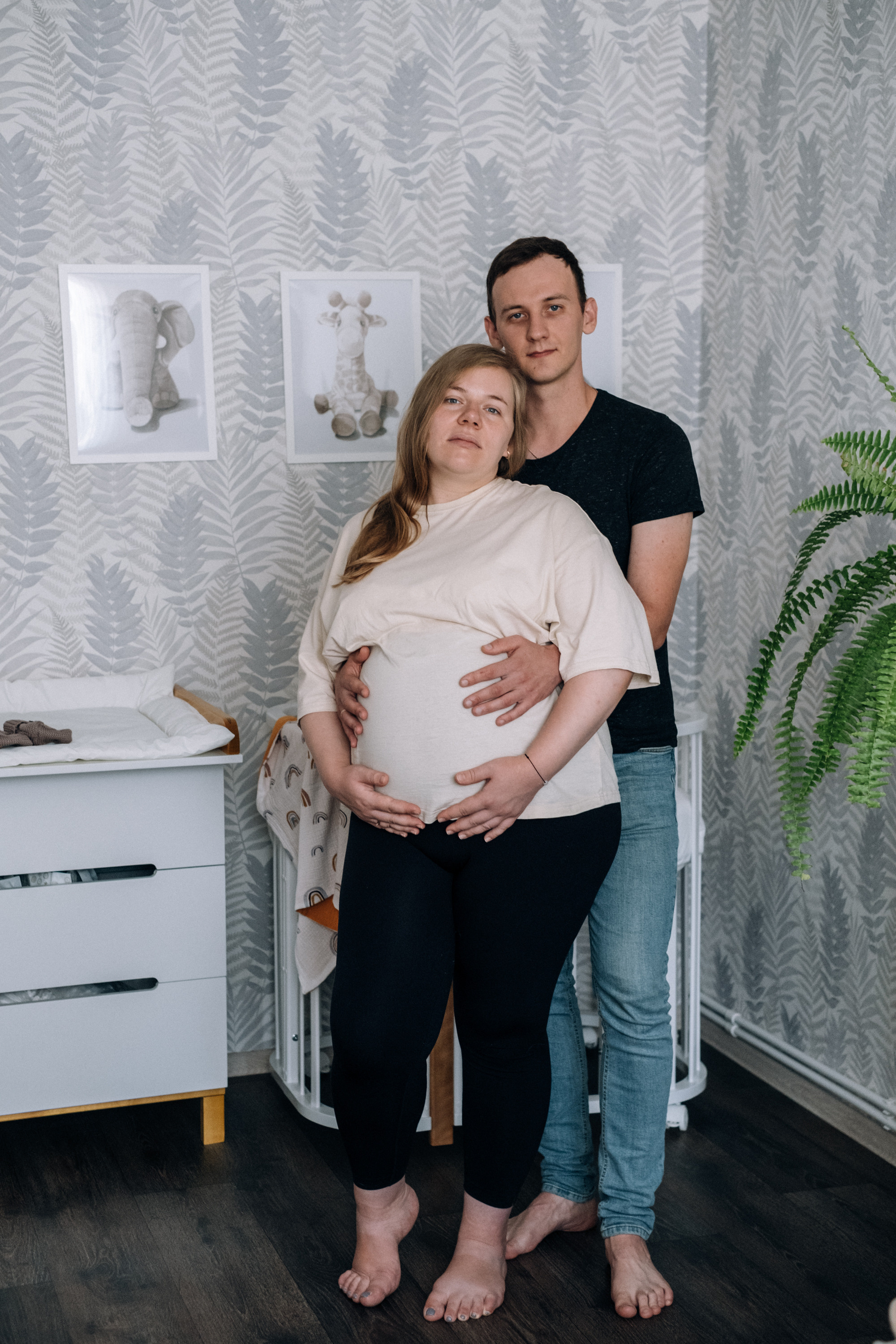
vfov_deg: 37.5
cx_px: 448
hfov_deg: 25.5
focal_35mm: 53
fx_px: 1979
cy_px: 672
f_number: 2.5
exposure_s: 1/125
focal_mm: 35
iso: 1250
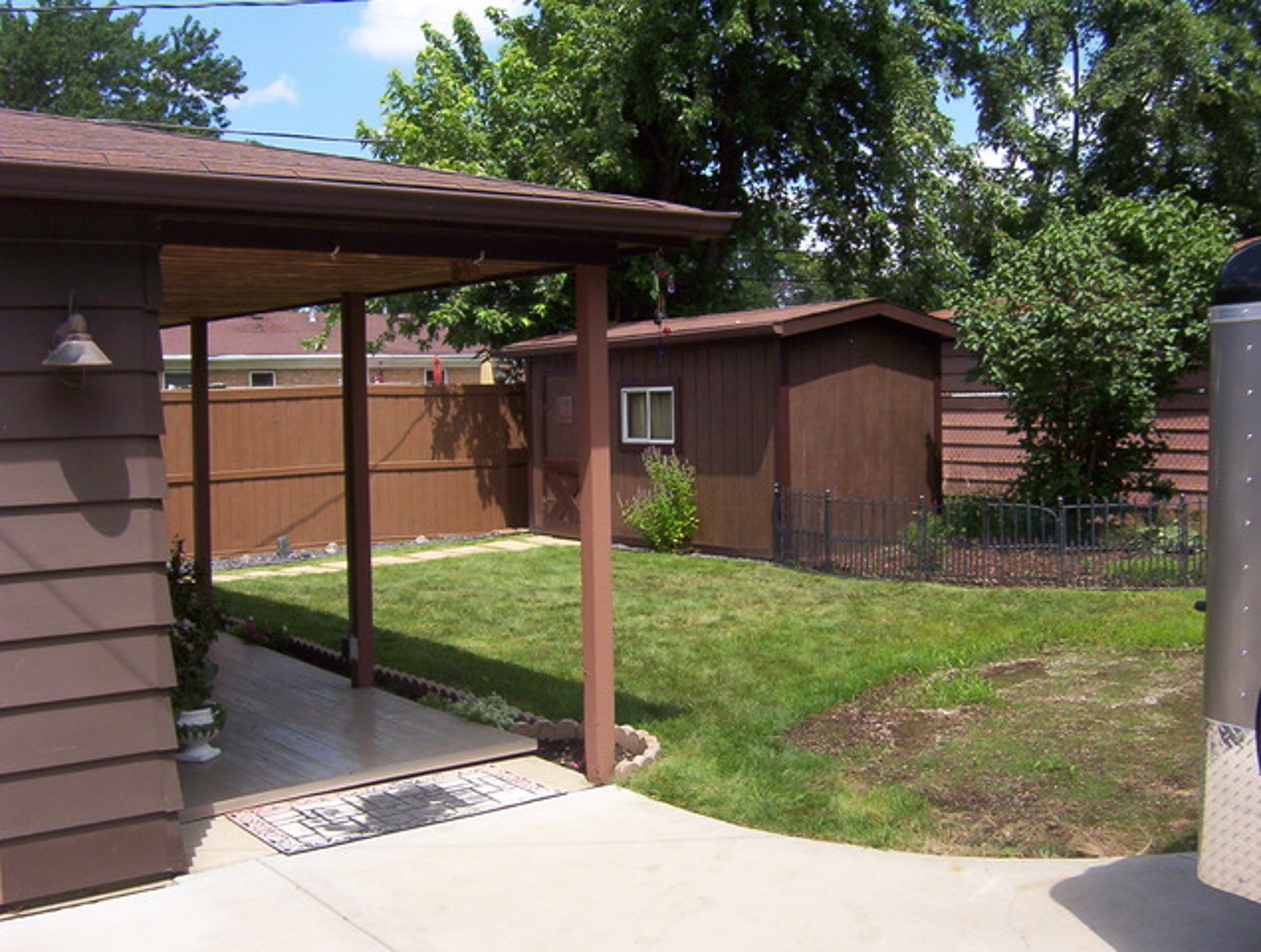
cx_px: 630
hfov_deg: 51.3
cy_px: 476
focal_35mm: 36
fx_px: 1314
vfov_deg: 39.8
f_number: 5.24
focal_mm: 5.54
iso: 100
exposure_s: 1/448
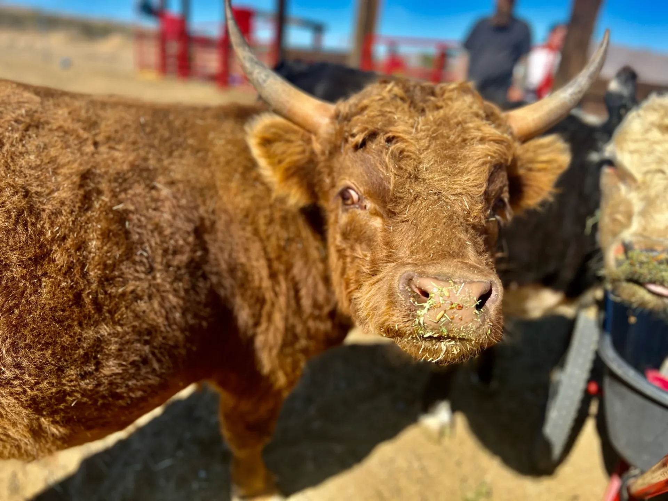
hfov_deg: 67.3
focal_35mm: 26
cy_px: 250
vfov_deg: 53.1
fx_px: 502
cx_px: 334
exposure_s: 1/2123
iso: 50
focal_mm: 5.7
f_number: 1.5
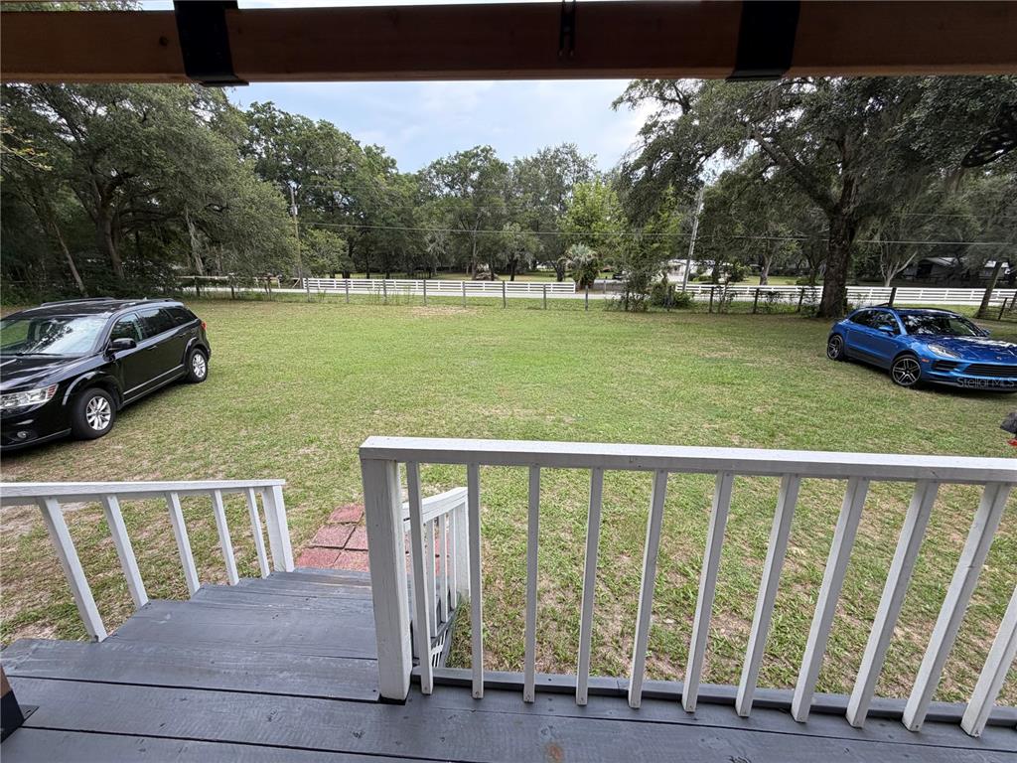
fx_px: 411
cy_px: 382
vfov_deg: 85.7
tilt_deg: -15.5
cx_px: 508
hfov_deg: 102.1
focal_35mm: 14
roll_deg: +0.3
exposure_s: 1/224
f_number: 2.2
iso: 40
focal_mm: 2.22
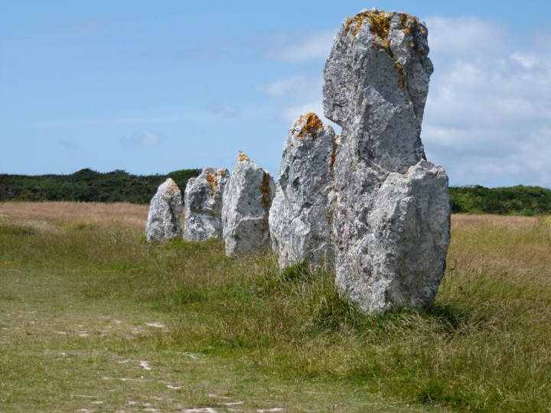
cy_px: 206
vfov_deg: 14.2
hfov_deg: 18.9
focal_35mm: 104
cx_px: 276
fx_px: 1655
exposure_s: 1/500
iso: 100
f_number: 5
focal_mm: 18.7
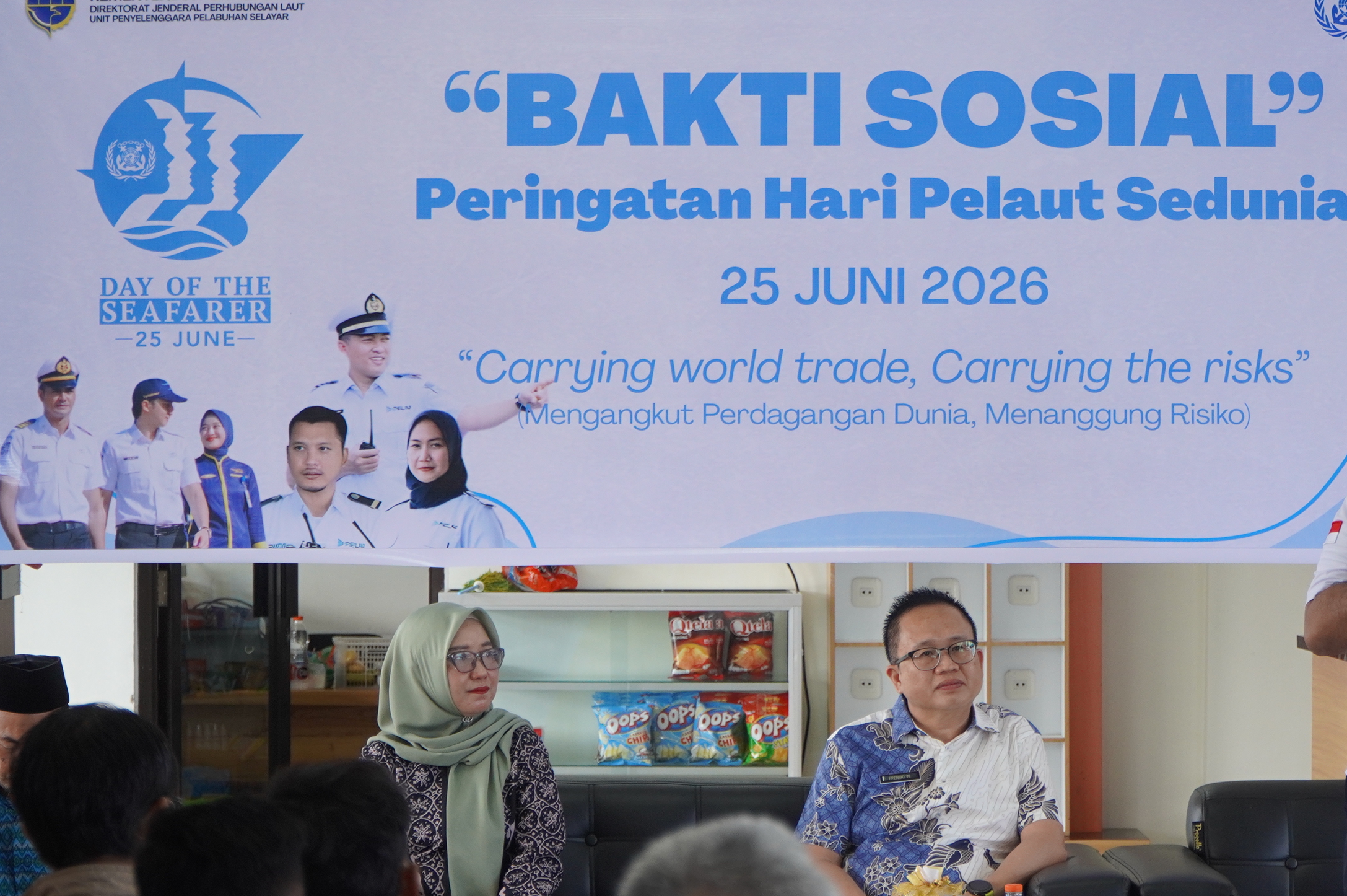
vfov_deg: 10.5
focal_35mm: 131
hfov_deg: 15.7
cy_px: 505
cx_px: 859
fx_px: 4886
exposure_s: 1/160
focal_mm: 63
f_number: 4
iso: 500
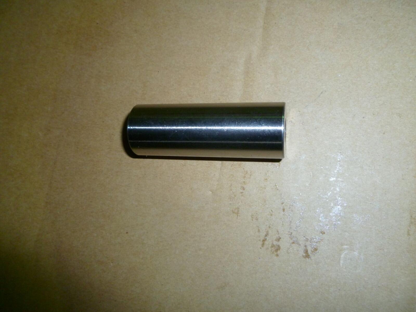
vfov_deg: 49.7
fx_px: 336
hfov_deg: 63.4
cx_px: 208
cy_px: 156
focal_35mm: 28
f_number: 3.3
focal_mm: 5
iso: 200
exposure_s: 1/30
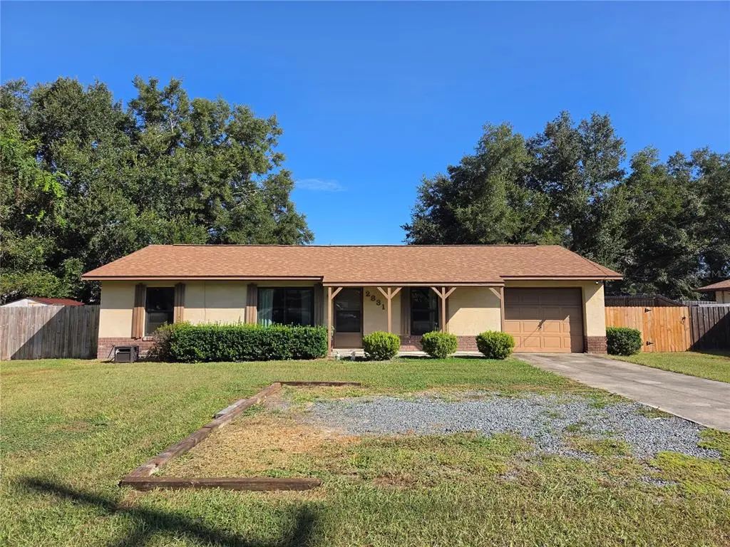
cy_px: 274
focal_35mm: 23
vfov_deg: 58.9
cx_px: 365
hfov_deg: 73.9
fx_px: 485
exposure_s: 1/2977
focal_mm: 5.4
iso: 80
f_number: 1.8
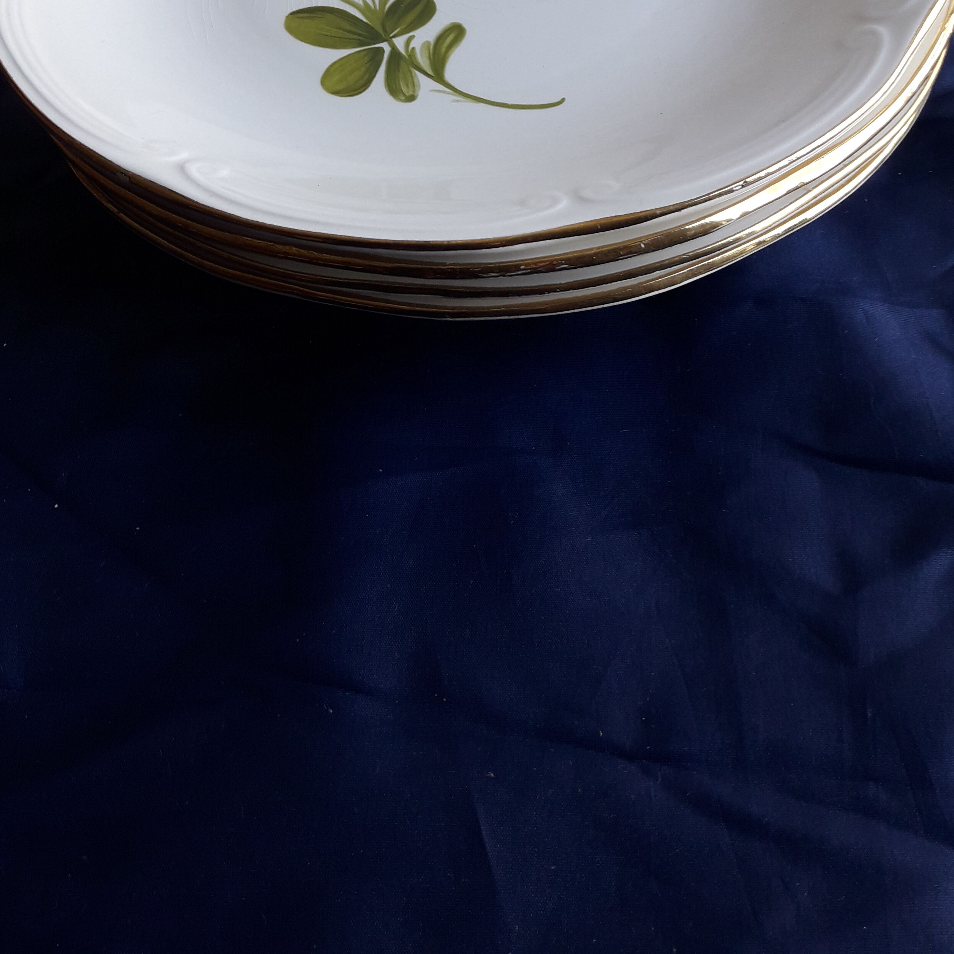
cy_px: 172
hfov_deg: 40.7
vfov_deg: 39.1
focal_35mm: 41
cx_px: 381
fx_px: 1278
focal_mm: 3.7
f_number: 1.9
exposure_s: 1/100
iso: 50
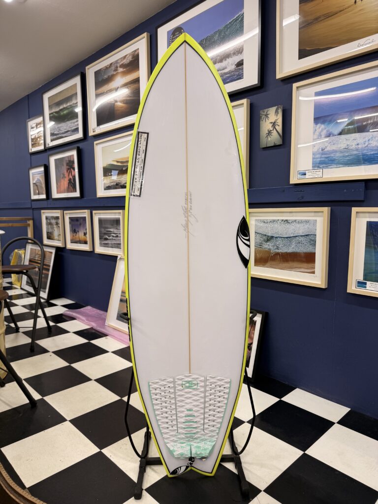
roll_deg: -0.8
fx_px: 349
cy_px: 252
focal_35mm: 24
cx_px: 189
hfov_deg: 56.8
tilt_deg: -6.0
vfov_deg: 71.6
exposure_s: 1/100
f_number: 1.78
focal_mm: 6.76
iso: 64
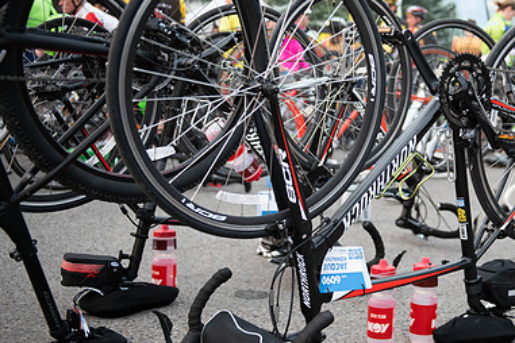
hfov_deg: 30.9
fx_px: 915
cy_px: 145
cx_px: 381
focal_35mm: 64
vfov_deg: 21.2
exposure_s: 1/160
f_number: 2.8
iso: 640
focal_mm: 42
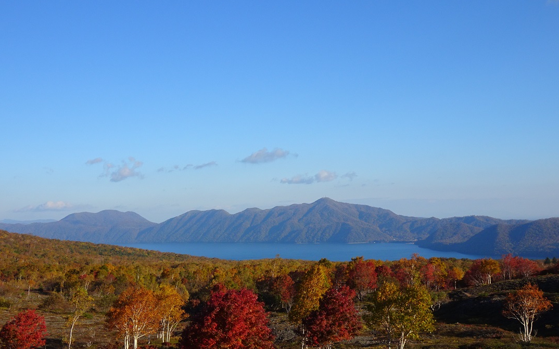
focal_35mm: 40
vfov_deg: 32.0
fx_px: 609
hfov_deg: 49.3
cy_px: 194
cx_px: 282
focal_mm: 6.37
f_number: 4
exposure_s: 1/640
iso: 80
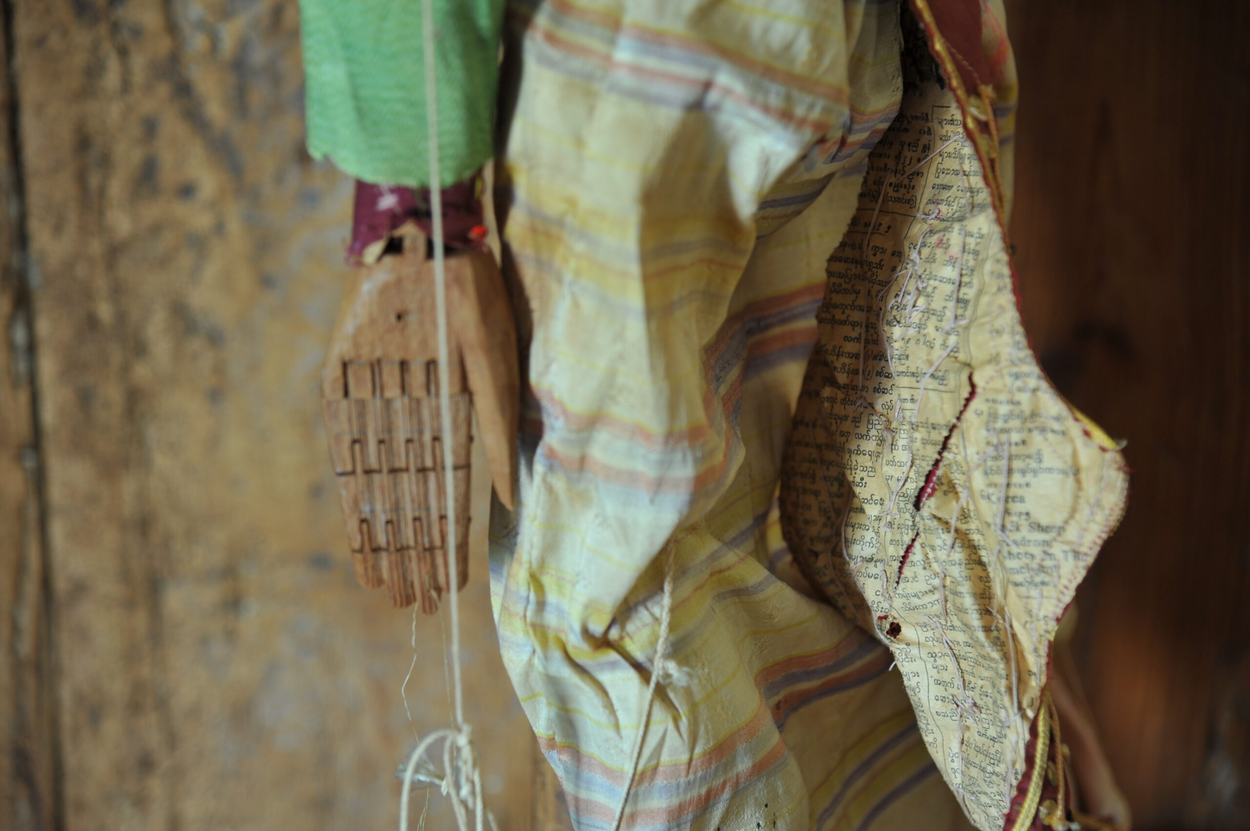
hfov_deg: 17.1
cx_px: 625
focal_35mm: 120
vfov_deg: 11.4
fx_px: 4164
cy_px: 416
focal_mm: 120
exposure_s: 1/5
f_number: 4.5
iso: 200
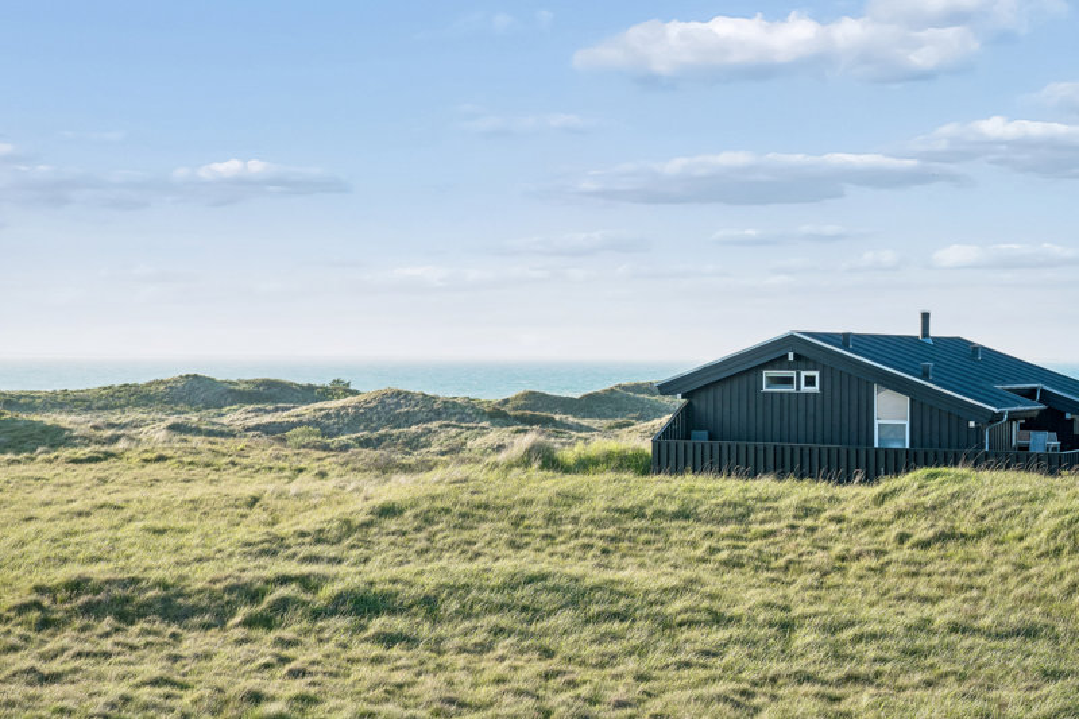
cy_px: 360
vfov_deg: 19.4
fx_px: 2097
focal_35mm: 70
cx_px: 540
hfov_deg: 28.8
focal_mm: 70
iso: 500
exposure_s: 1/320
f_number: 10
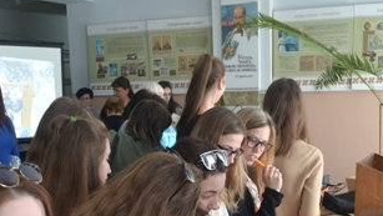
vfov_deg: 19.6
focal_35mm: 59
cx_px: 196
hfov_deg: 35.4
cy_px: 234
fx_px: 599
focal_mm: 18
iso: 400
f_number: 4
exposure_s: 1/60
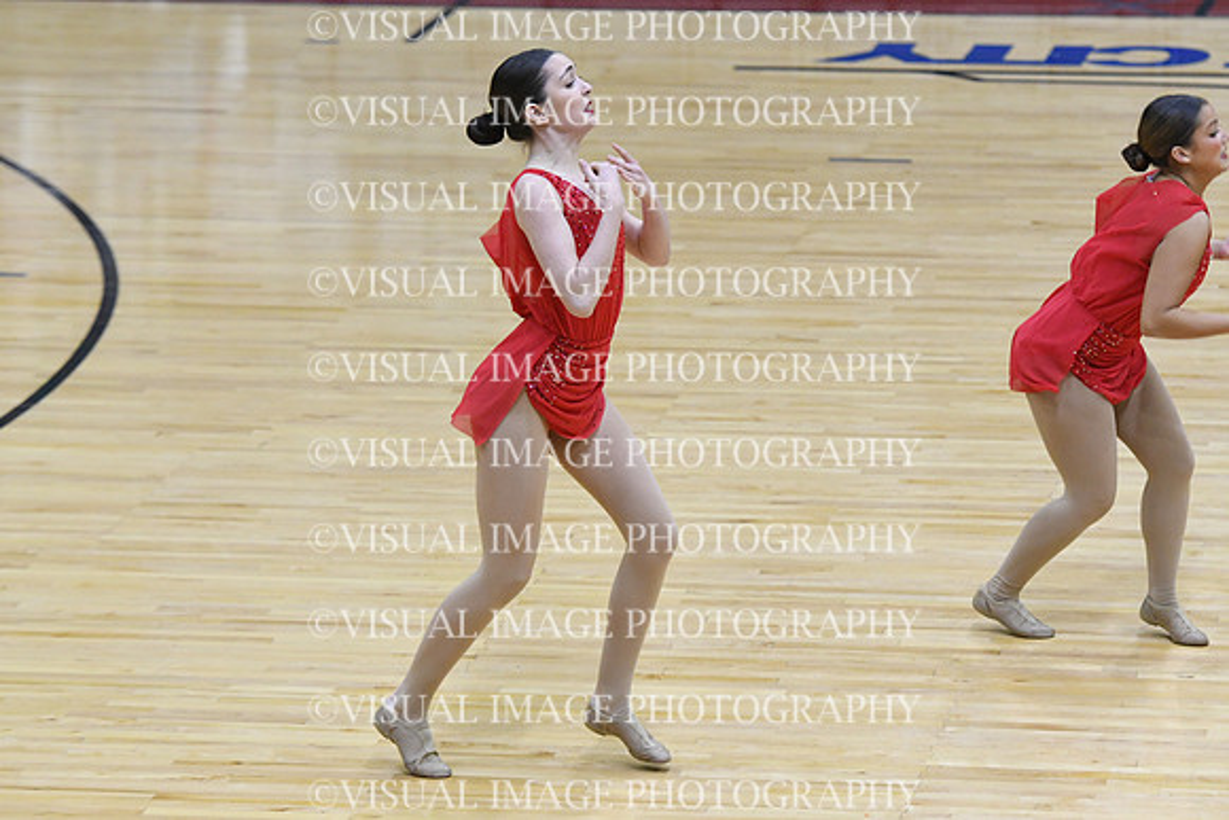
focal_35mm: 187
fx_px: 6385
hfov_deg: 11.0
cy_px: 410
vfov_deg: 7.3
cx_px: 614
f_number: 3.5
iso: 4000
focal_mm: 125
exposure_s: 1/400
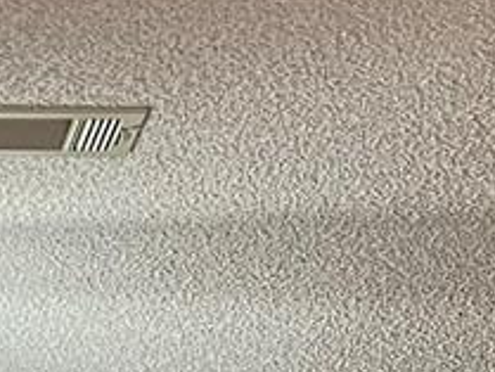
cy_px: 671
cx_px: -47
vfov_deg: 7.3
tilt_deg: +0.4
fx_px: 2847
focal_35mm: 199
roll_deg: +1.1
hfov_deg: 9.8
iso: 200
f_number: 1.6
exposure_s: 1/60
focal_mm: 5.1
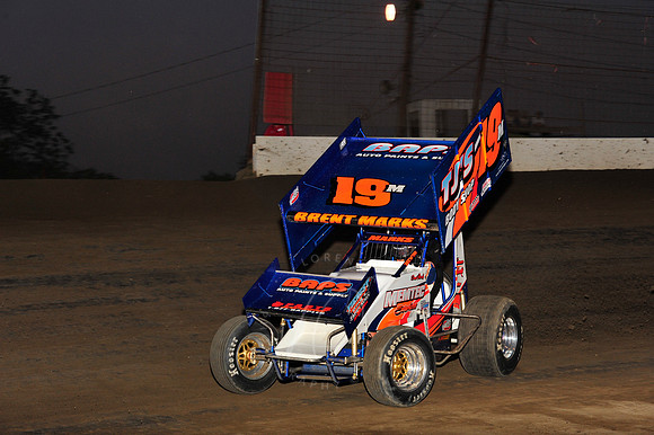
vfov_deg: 13.7
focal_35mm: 100
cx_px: 327
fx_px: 1816
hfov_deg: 20.4
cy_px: 218
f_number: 7.1
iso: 1000
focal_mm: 100
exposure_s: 1/320
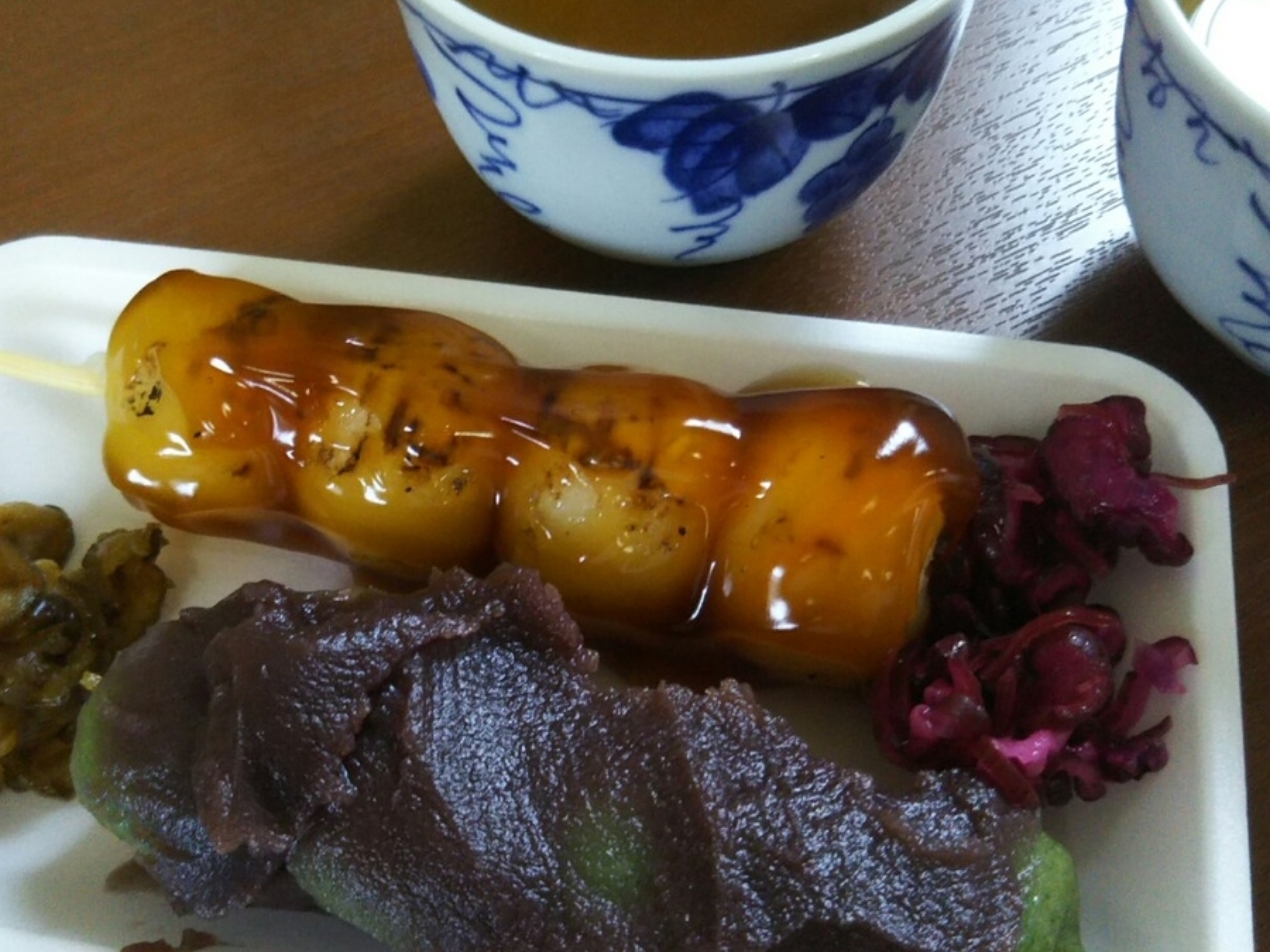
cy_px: 475
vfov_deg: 36.0
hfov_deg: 46.7
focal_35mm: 40
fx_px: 1468
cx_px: 581
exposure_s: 1/50
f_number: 2.2
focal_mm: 4
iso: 160
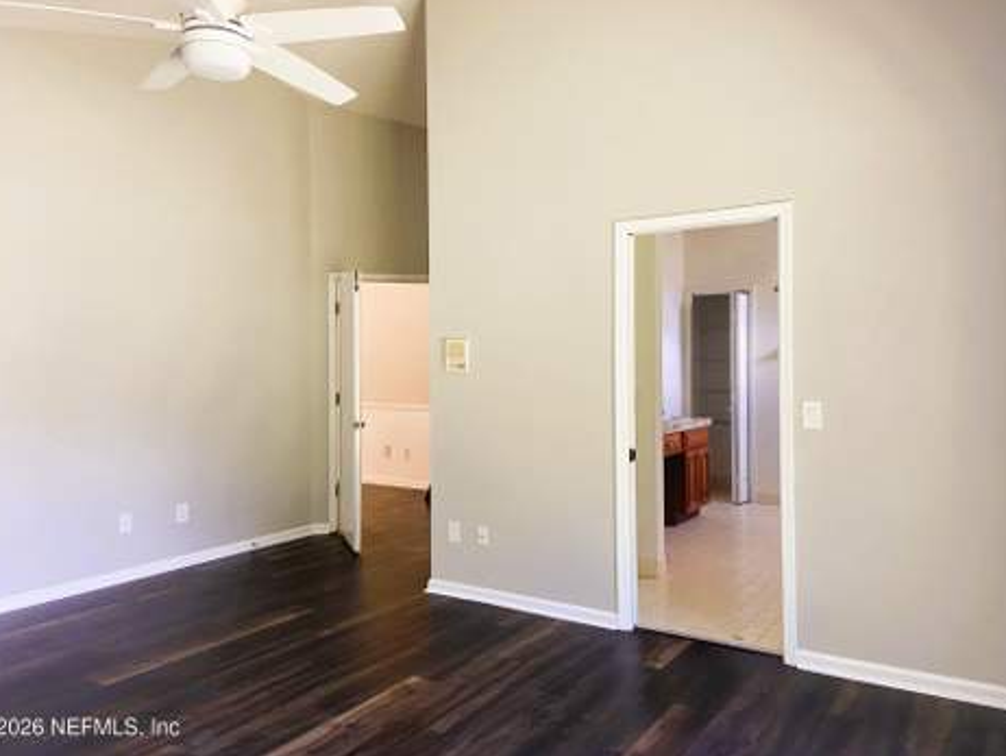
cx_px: 499
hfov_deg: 65.3
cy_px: 370
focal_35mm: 27
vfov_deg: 51.4
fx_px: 785
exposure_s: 1/60
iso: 160
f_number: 1.8
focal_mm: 4.25
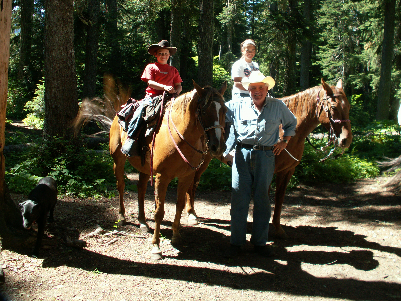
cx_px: 200
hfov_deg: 52.6
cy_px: 150
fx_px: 405
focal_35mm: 35
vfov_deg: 40.7
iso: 50
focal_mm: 5.86
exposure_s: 1/60
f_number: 3.5
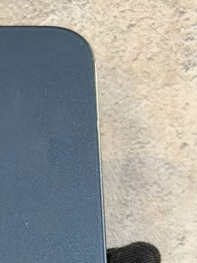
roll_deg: -2.8
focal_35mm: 145
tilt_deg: +7.5
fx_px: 1101
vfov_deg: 13.2
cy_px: 323
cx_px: -45
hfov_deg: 10.1
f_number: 1.78
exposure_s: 1/50
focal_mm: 6.76
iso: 200
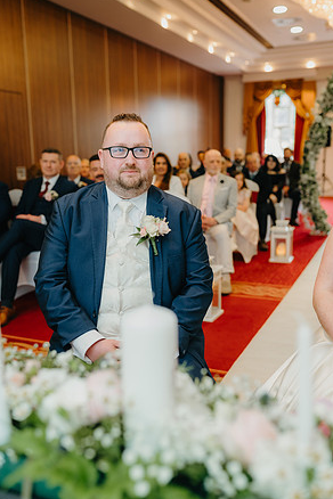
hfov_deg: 36.9
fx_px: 499
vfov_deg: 53.1
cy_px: 251
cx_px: 170
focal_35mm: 36
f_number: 2.2
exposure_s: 1/160
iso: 1000
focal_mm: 35
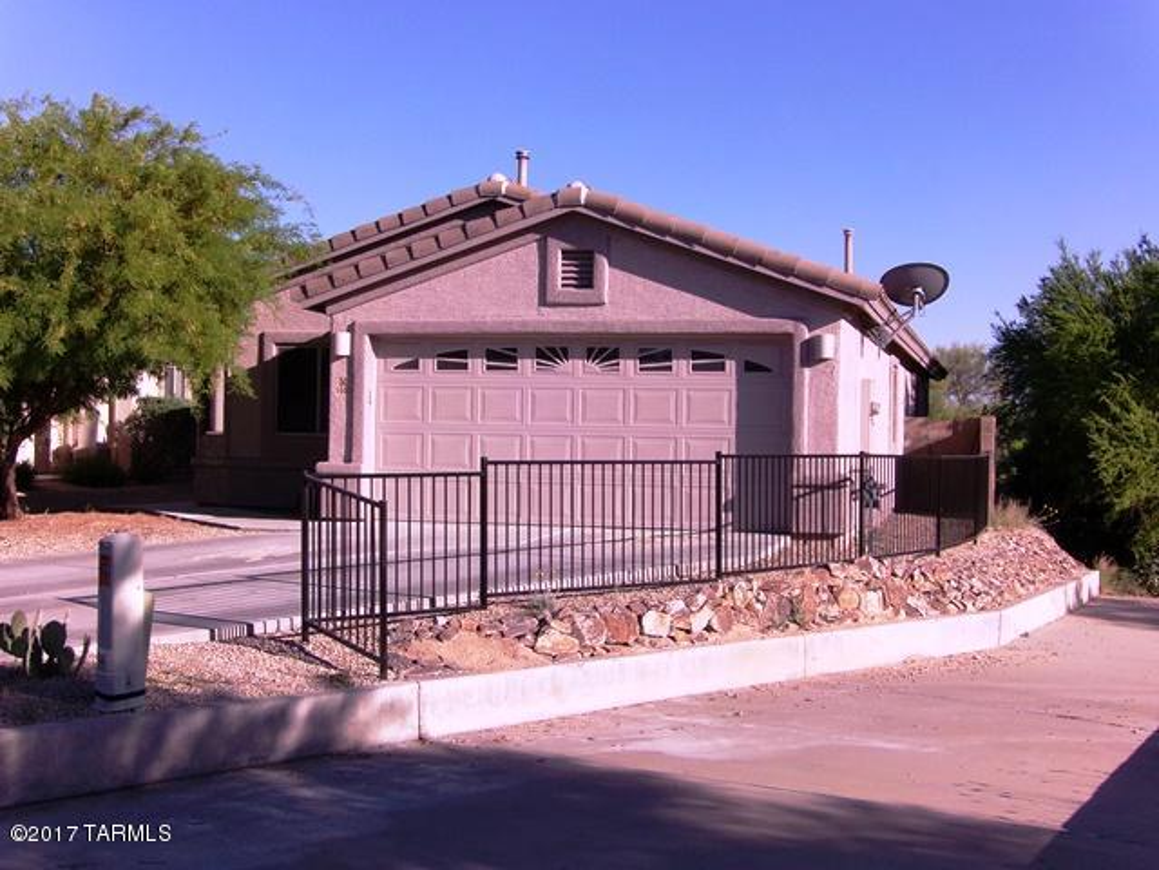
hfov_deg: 38.9
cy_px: 435
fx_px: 1641
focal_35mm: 49
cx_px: 580
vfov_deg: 29.7
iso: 100
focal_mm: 8.7
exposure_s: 1/250
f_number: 8.93
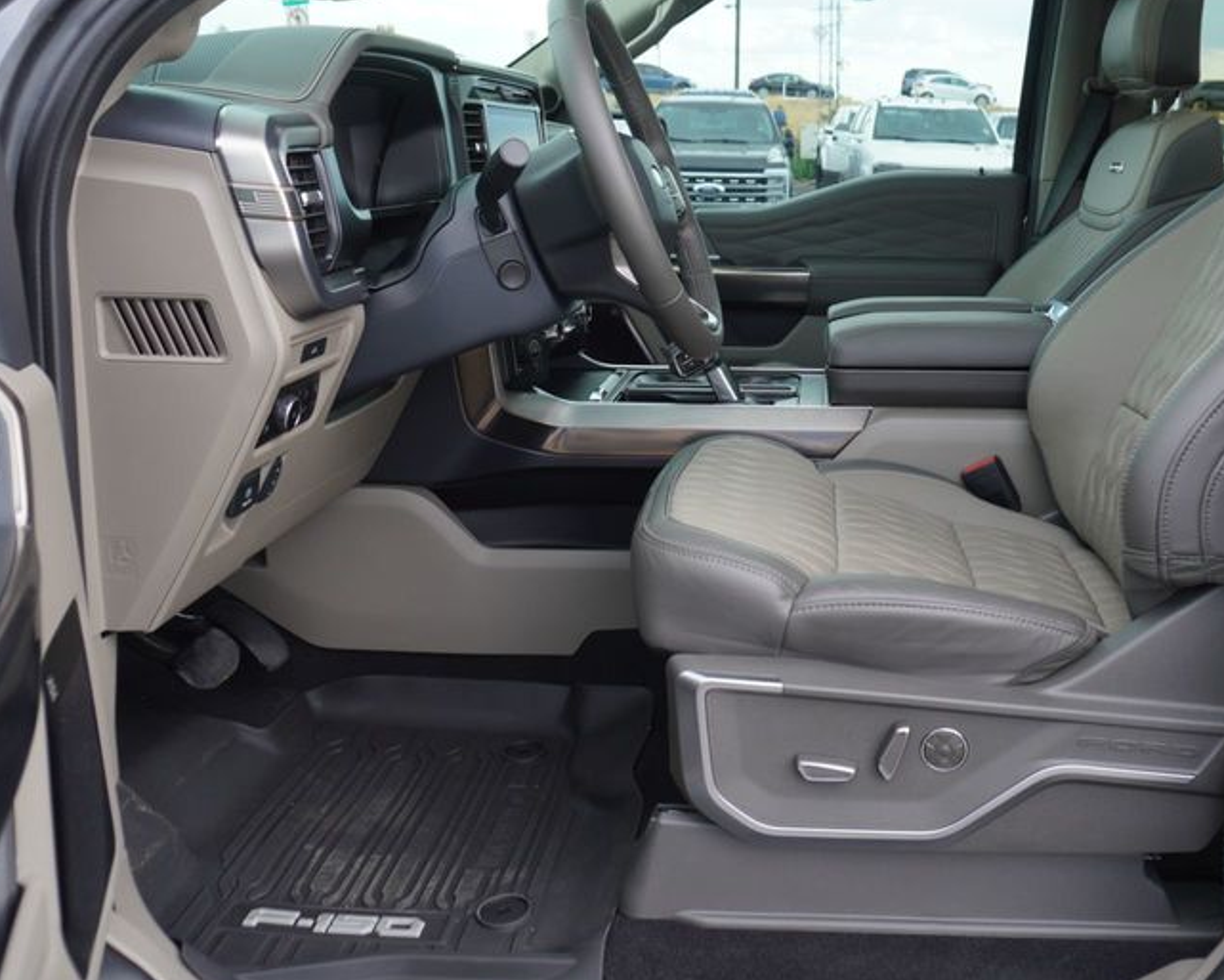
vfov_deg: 40.9
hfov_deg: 49.9
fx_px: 1304
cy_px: 369
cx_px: 752
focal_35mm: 36
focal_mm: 16
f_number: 4.5
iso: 100
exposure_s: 1/80
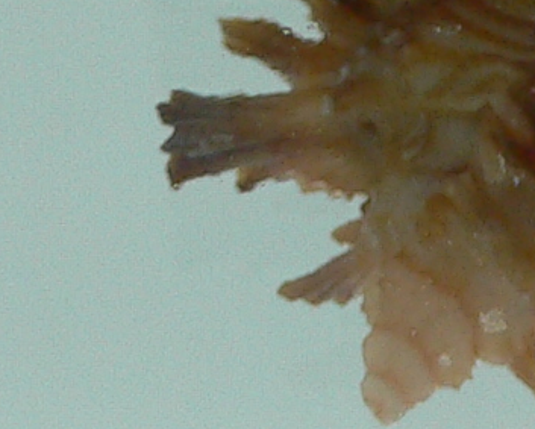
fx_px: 3090
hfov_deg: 9.7
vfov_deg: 7.5
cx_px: 647
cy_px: -505
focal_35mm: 195
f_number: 2.8
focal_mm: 4.6
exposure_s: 1/60
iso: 80
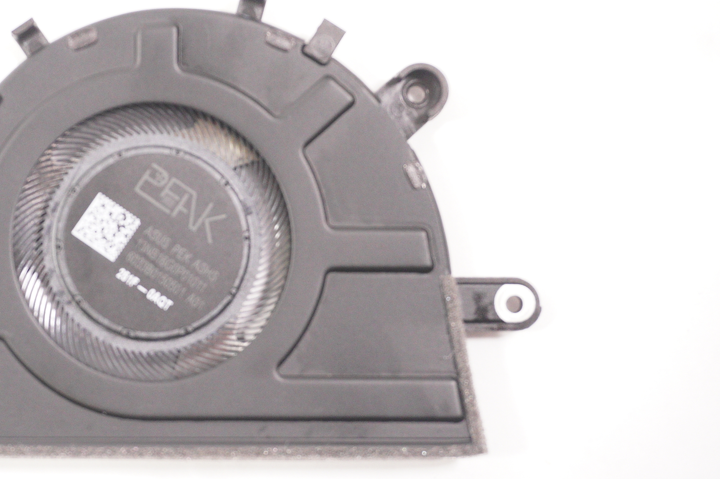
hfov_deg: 27.1
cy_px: 218
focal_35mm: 74
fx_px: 1478
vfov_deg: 18.4
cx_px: 219
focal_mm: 34
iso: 3200
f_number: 5.6
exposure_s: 1/100
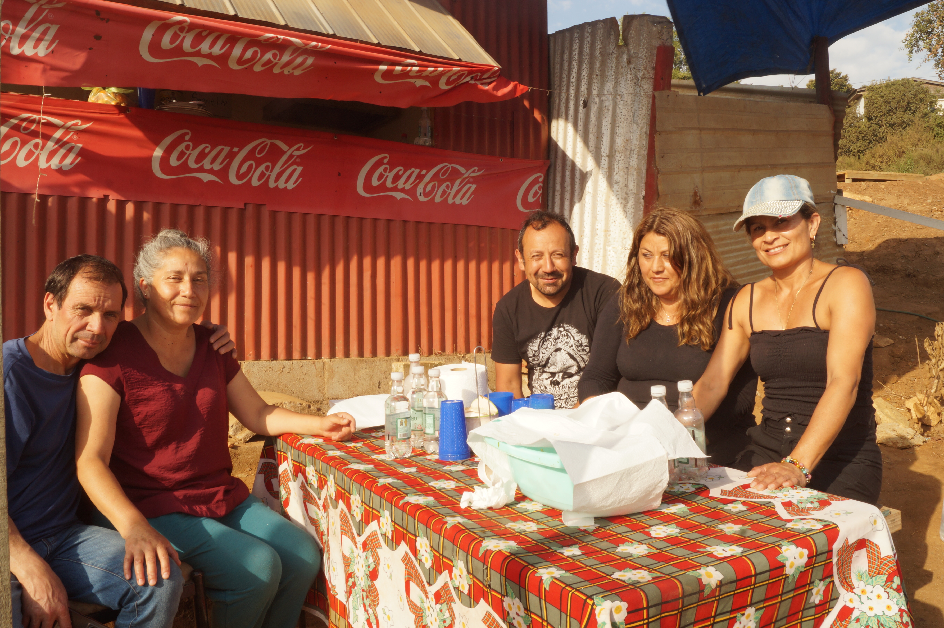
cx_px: 472
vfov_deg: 43.6
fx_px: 786
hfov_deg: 62.0
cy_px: 314
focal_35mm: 30
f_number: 20
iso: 100
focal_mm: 20
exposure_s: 1/25
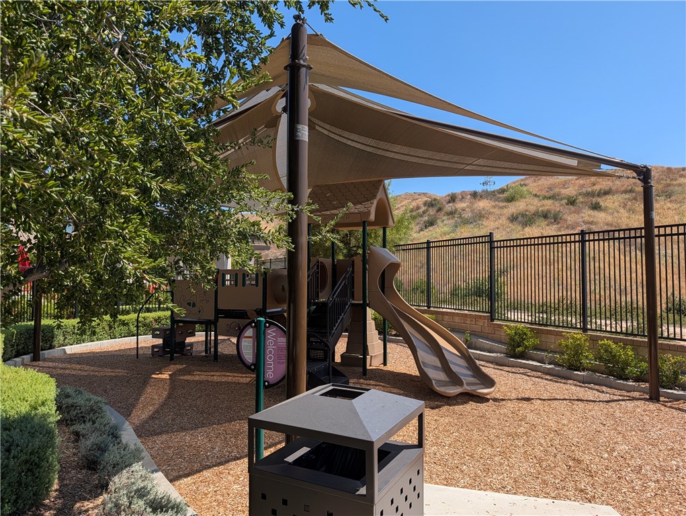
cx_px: 343
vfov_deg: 56.9
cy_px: 258
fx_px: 476
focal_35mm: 24
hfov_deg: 71.5
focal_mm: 6.9
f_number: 1.68
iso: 23
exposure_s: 1/951
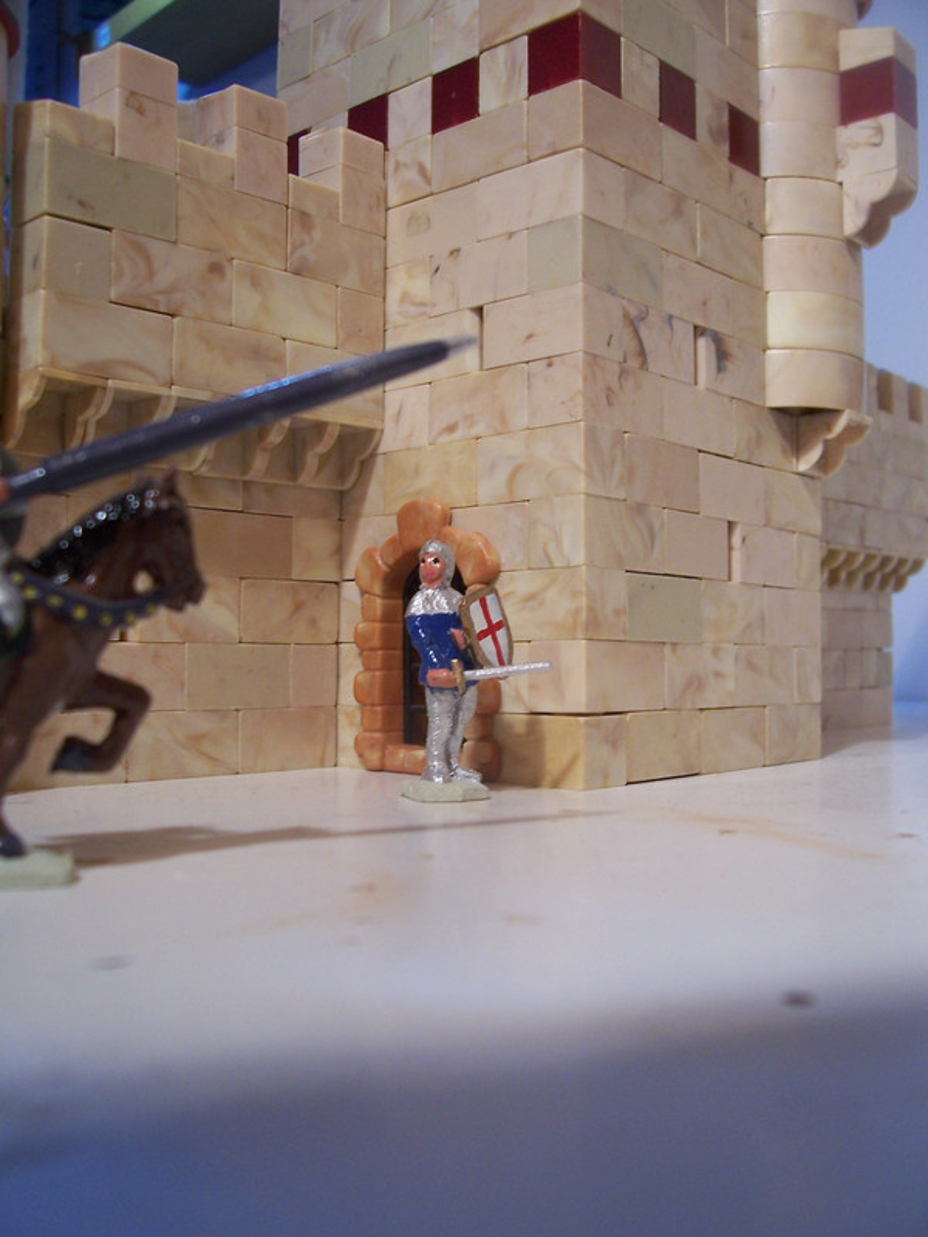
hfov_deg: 41.8
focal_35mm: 34
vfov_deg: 54.0
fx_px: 1215
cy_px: 618
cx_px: 464
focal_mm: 5.6
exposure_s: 1/30
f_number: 2.7
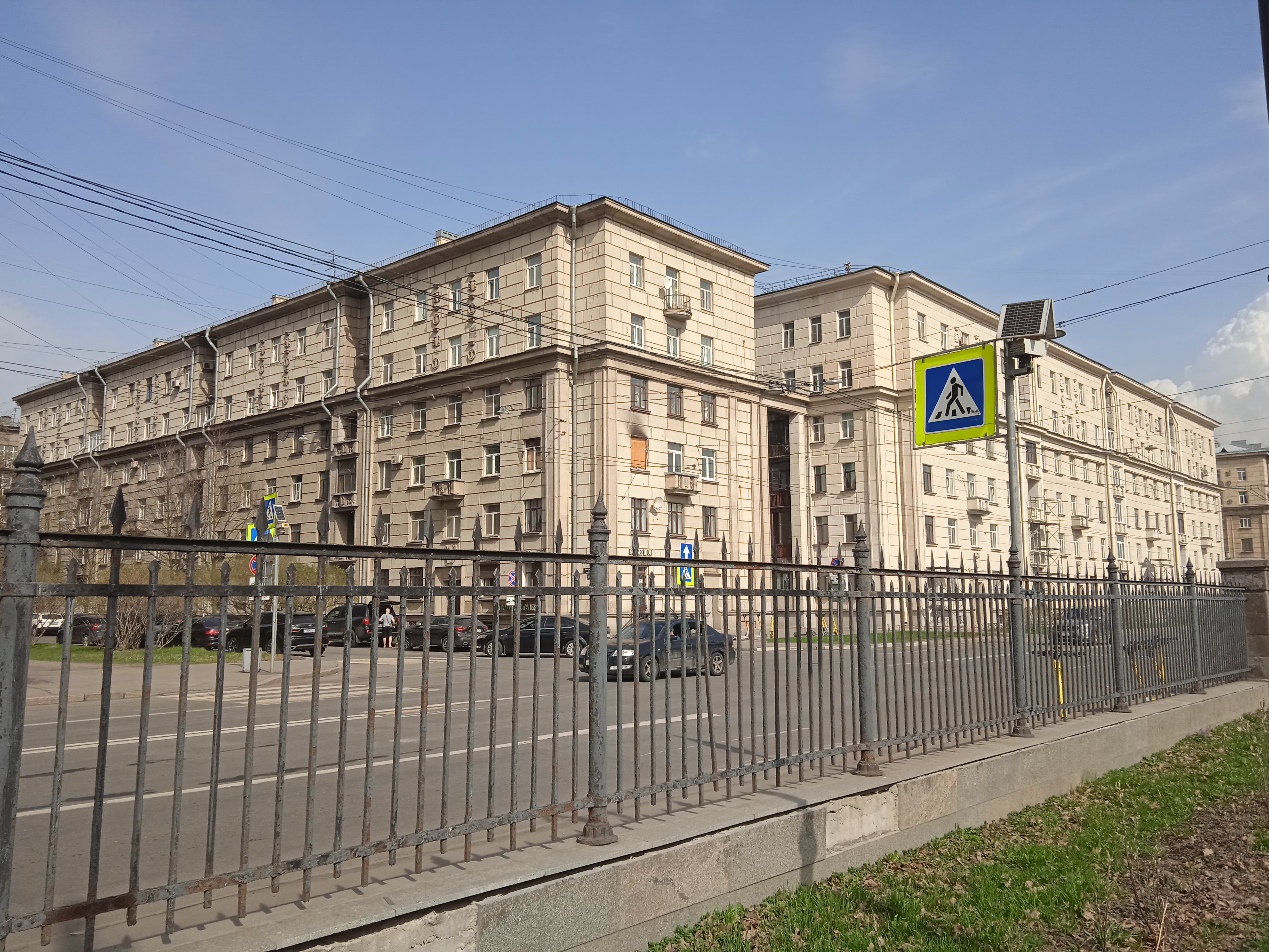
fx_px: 1026
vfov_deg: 49.7
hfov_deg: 63.4
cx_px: 634
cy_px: 476
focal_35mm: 28
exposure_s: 1/1053
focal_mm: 3.43
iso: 100
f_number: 2.2
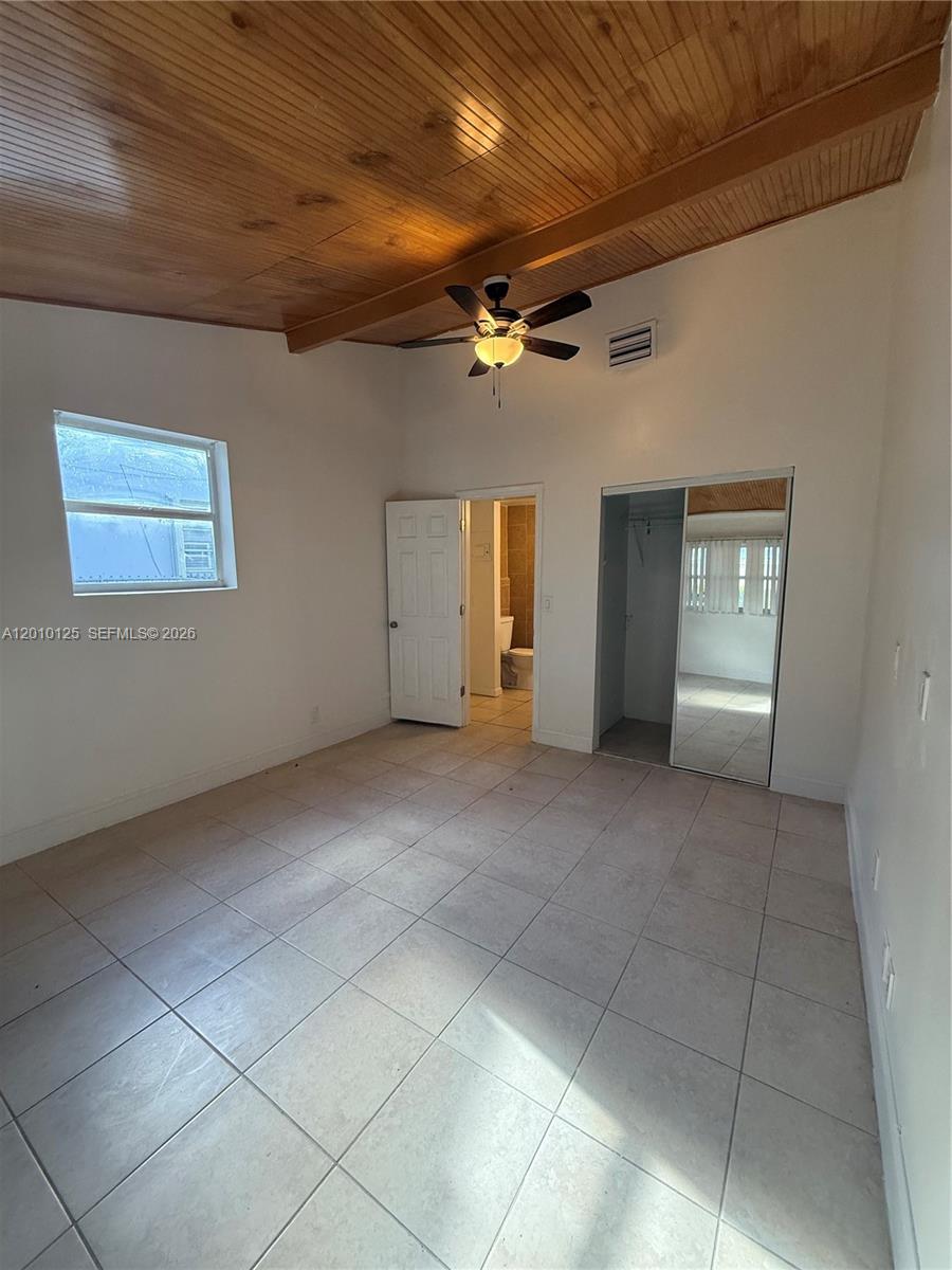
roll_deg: +0.5
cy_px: 635
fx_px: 513
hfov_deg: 85.7
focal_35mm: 14
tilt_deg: -7.5
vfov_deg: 102.1
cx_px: 476
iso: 250
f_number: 2.2
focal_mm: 2.22
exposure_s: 1/120
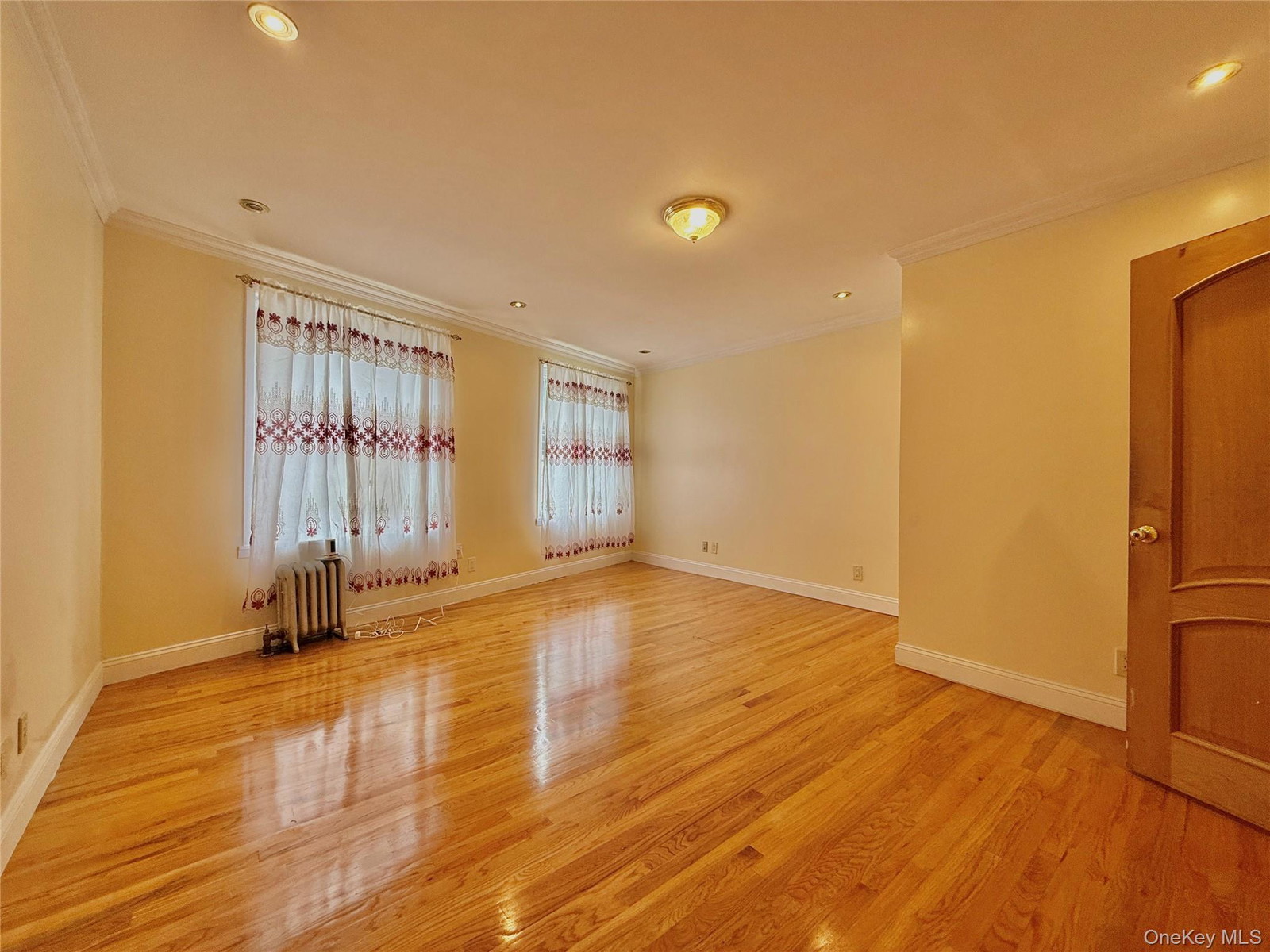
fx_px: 514
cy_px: 476
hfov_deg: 102.1
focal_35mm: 14
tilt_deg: +0.1
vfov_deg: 85.7
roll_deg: -0.8
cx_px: 635
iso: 100
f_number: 2.2
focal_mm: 2.22
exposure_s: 1/120
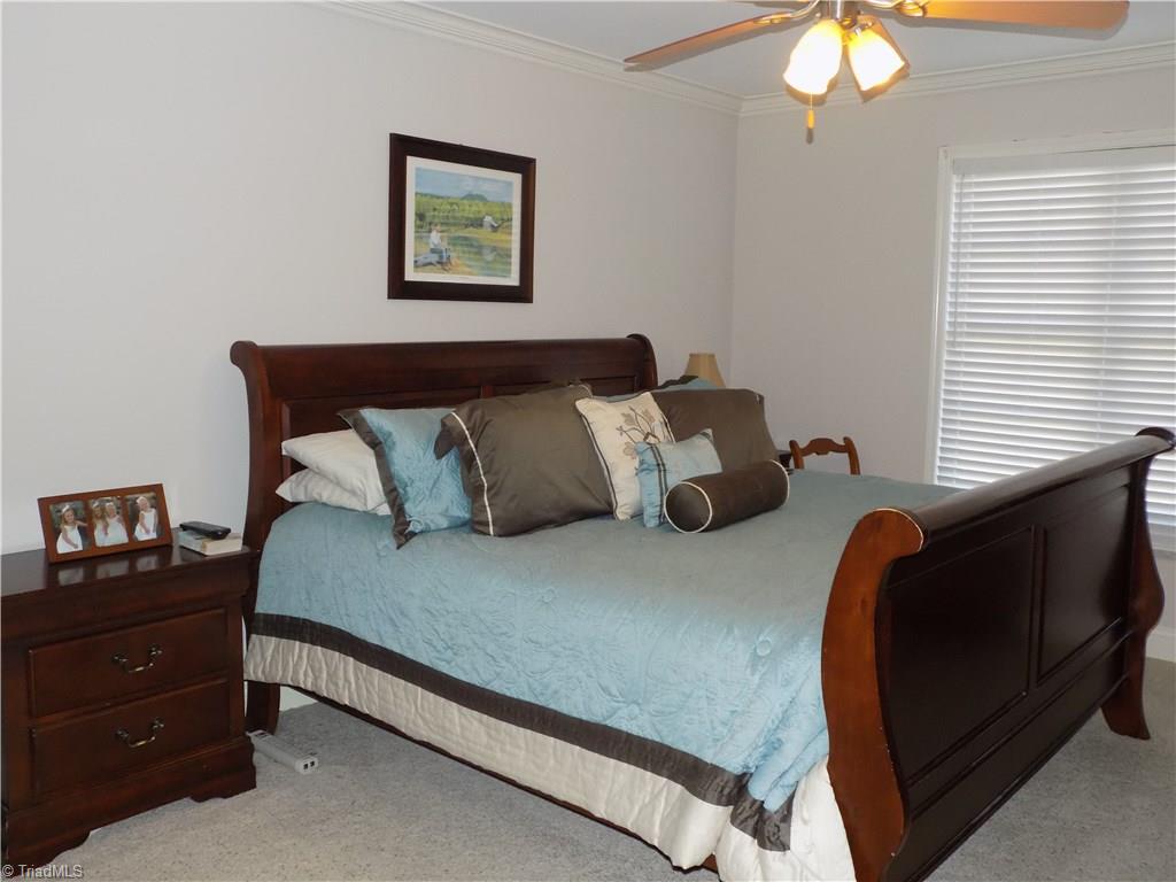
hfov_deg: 60.0
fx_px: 1019
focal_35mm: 30
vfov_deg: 46.8
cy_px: 441
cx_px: 588
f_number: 3.3
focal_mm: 5.3
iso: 280
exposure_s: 1/30
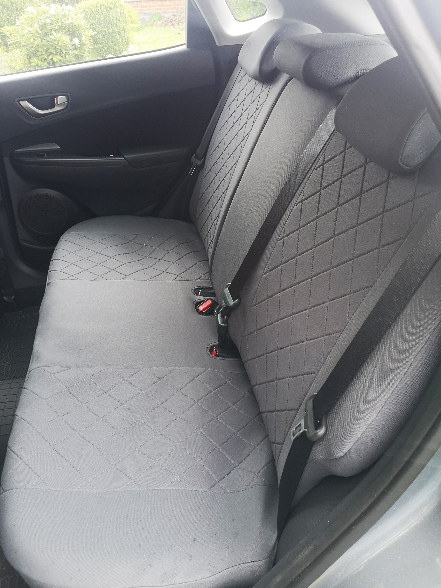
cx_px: 220
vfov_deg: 67.3
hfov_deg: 53.1
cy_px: 294
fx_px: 442
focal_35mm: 26
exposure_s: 1/33
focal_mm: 4.2
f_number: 1.7
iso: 200
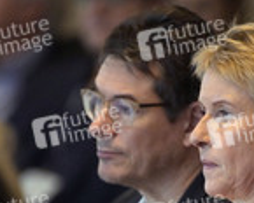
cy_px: 259
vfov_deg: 1.1
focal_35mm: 1460
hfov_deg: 1.3
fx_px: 10975
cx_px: 206
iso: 8000
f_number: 5.6
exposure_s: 1/250
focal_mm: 500
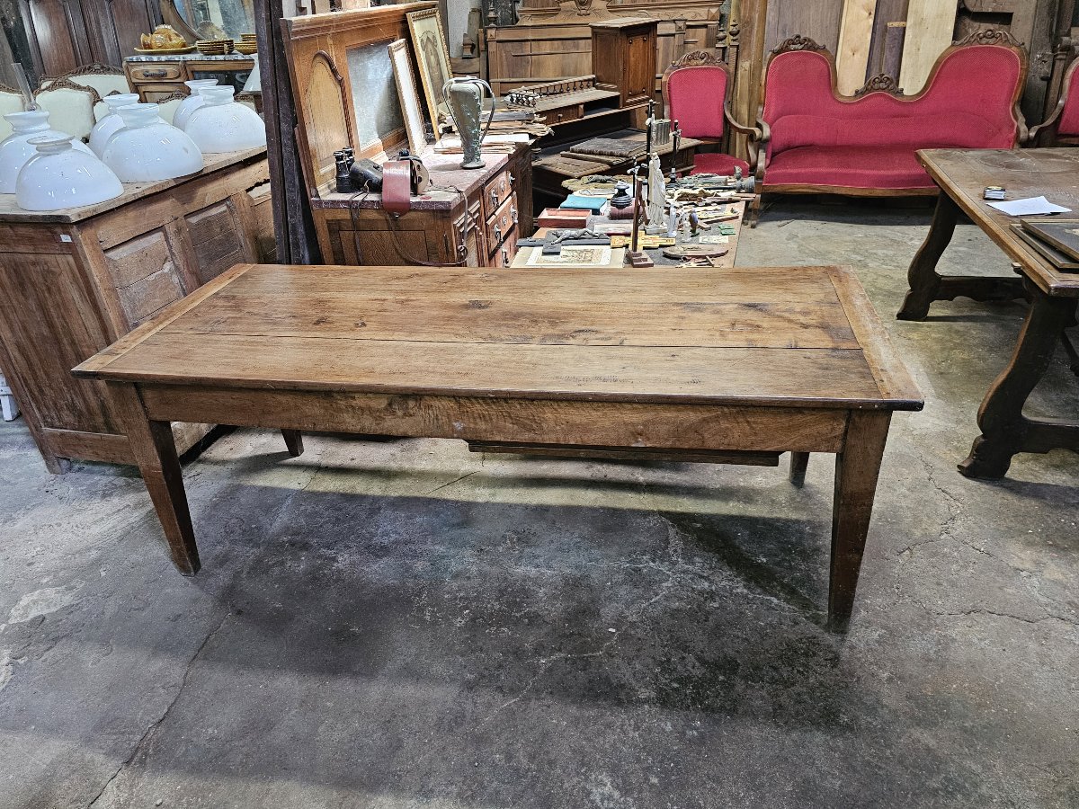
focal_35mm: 23
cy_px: 404
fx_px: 717
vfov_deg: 58.9
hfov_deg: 73.9
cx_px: 540
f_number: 1.7
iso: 640
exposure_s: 1/50
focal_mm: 6.3
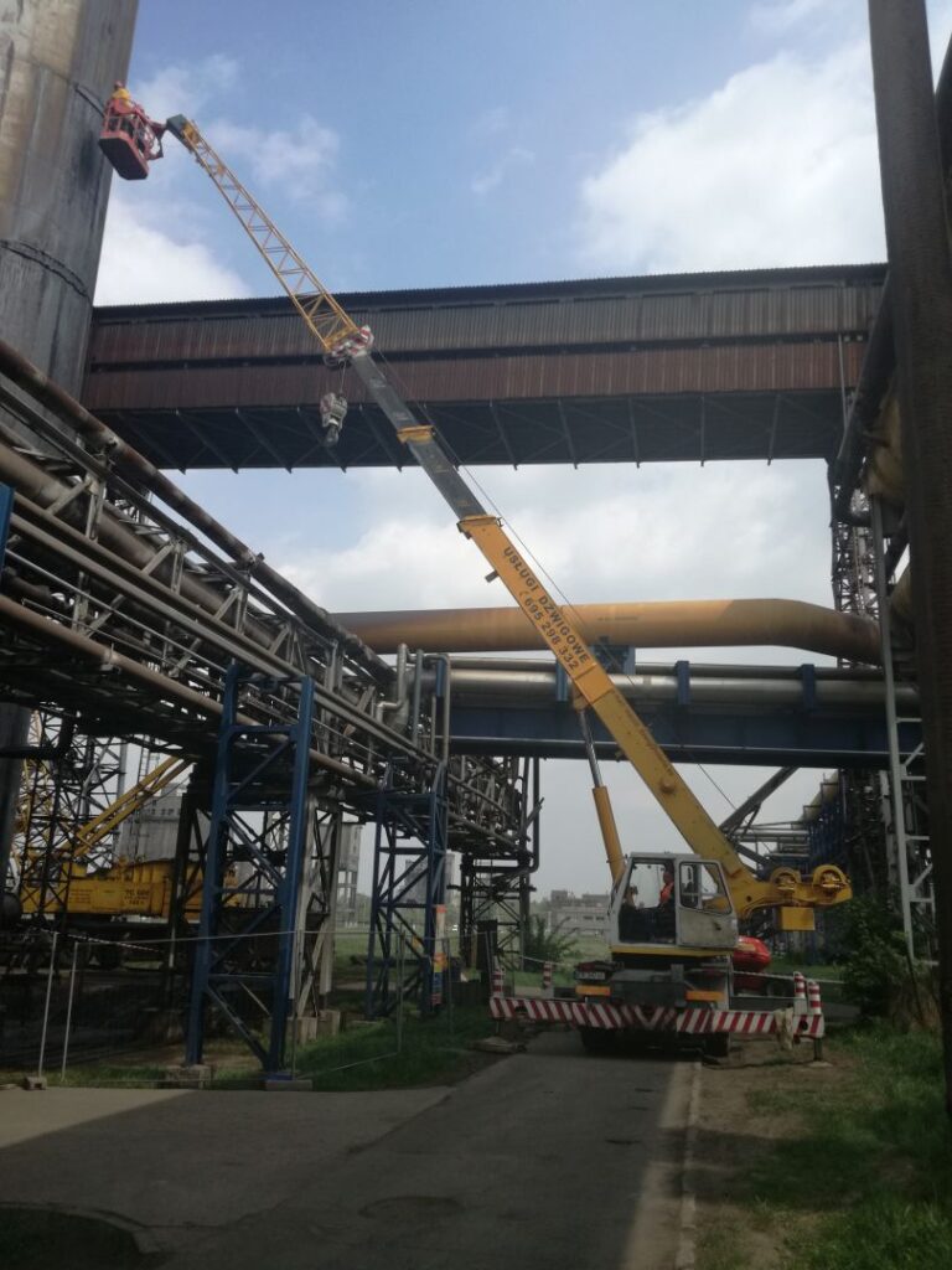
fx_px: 990
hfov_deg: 51.4
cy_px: 635
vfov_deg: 65.3
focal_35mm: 27
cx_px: 476
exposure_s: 1/1263
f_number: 2
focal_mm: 3.79
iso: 50
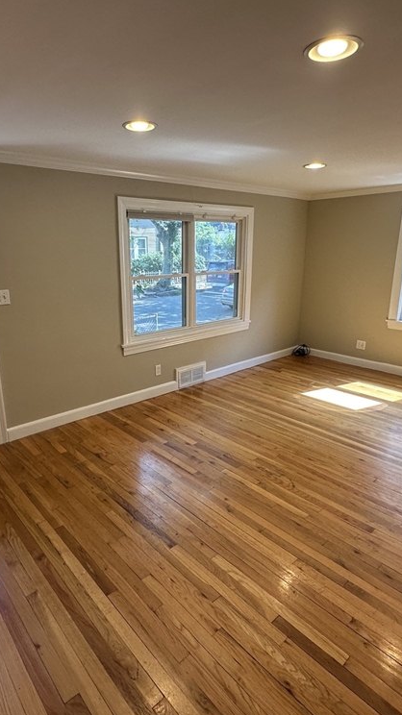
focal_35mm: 21
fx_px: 398
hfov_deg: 53.4
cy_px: 351
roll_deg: +0.4
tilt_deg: -14.0
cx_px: 174
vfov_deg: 83.9
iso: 160
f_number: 2.2
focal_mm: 2.22
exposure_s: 1/120
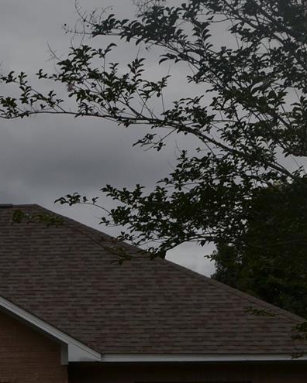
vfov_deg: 14.5
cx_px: -68
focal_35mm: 128
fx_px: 1454
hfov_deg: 11.8
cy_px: 478
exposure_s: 1/1250
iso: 100
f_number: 8
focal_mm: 22
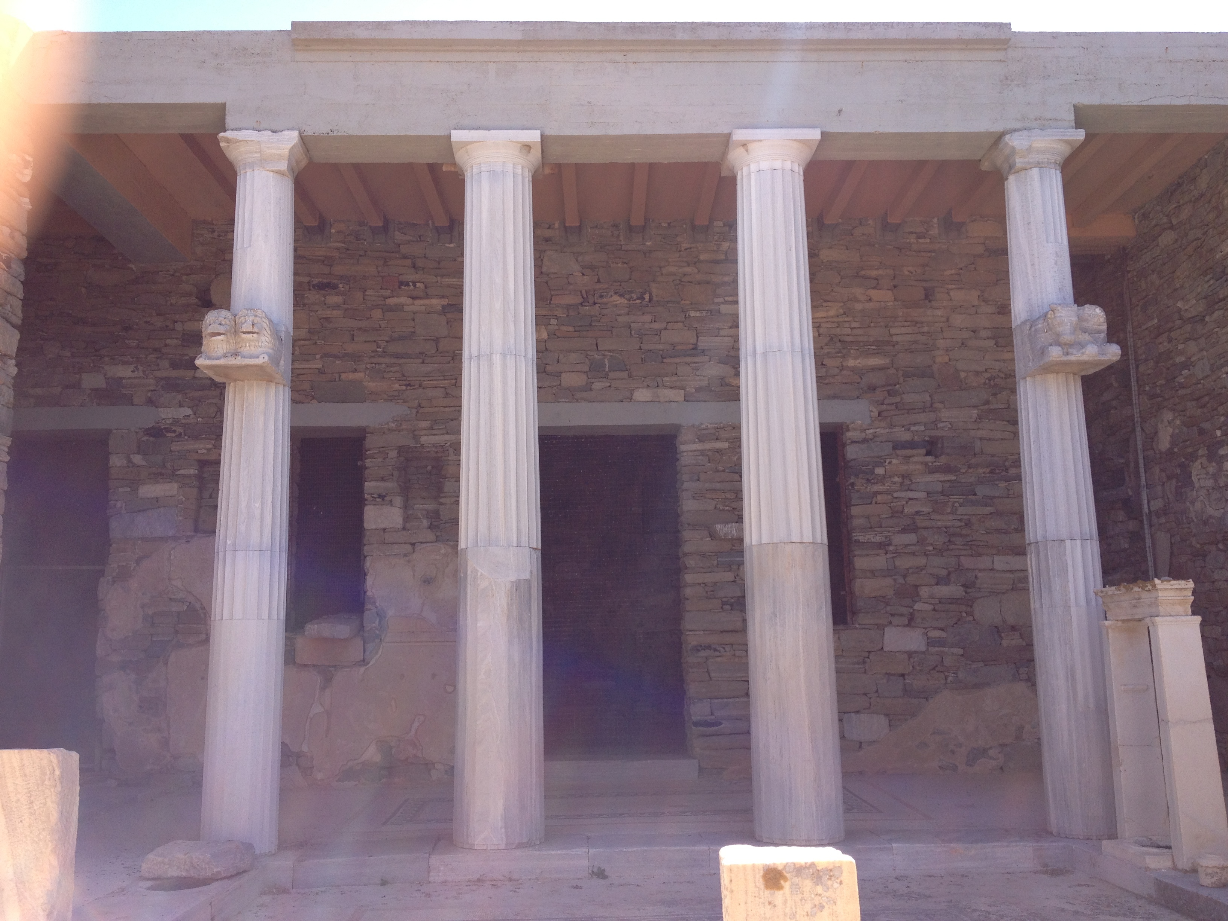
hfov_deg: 52.6
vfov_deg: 40.7
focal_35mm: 35
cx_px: 614
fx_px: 1242
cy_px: 460
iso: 50
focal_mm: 4.28
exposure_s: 1/606
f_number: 2.4
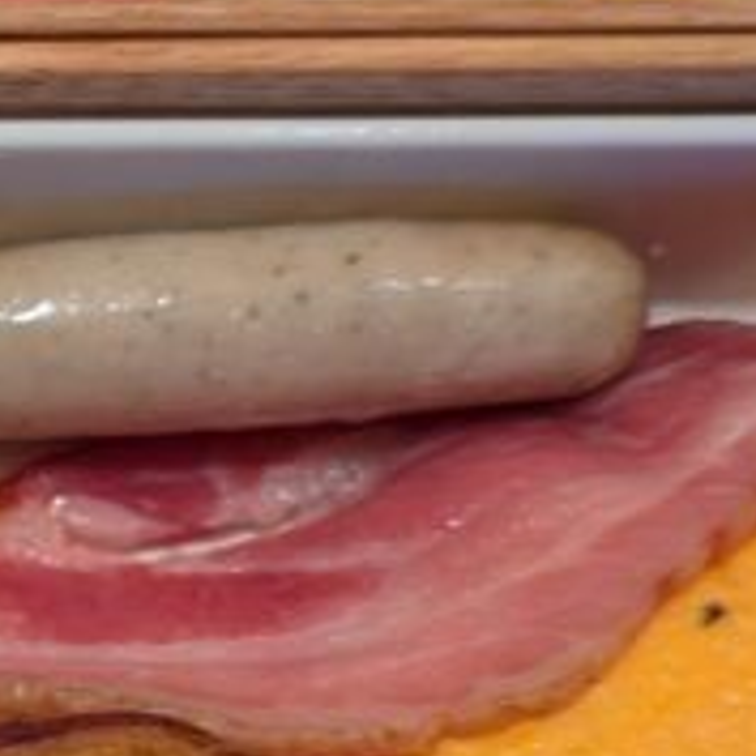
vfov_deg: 14.1
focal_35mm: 123
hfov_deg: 12.8
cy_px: 579
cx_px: -628
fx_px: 3039
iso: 99
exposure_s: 1/26.4
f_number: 1.85
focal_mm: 6.81
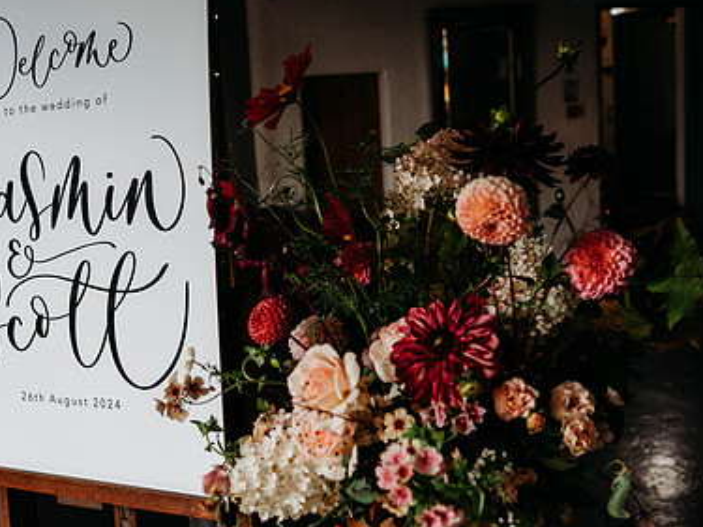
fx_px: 1056
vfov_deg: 28.0
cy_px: 279
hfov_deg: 36.6
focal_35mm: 52
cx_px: 268
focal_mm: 35
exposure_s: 1/200
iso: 450
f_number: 4
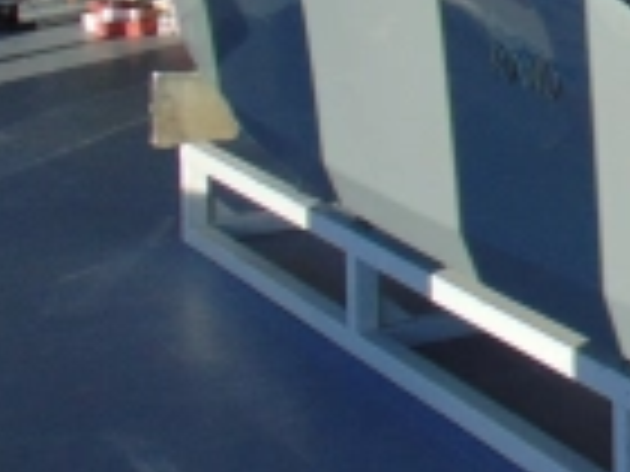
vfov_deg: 14.6
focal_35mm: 98
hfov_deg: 17.3
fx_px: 1784
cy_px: -101
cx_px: 1044
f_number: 3
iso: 80
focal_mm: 4.5
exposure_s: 1/640
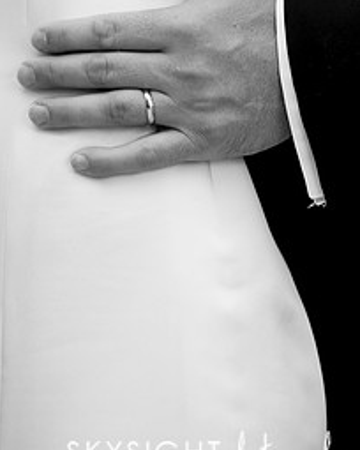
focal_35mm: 445
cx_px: 115
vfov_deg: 4.3
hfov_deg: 3.5
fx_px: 5927
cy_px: 78
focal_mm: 170
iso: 200
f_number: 2.8
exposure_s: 1/1250
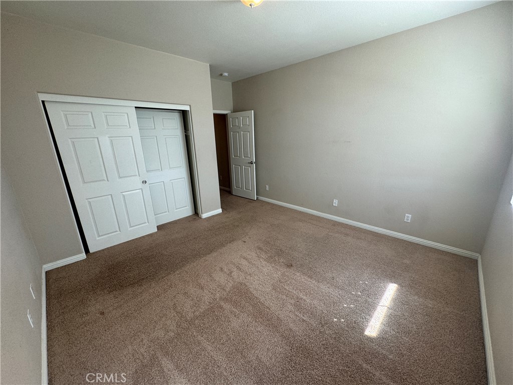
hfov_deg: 102.1
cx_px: 256
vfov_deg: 85.7
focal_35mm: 14
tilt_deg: -15.4
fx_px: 207
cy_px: 192
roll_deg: +2.2
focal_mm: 2.22
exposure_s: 1/120
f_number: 2.2
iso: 125
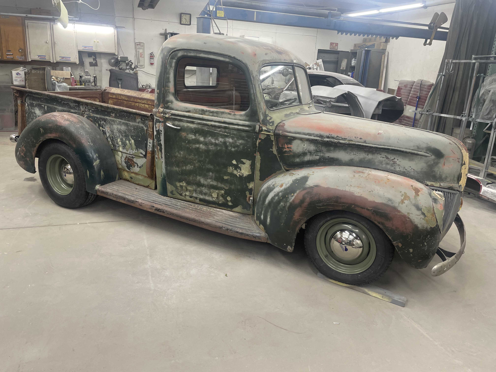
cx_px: 248
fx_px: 373
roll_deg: -3.6
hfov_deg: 67.3
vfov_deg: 53.1
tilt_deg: -17.8
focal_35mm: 26
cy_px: 186
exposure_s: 1/60
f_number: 1.6
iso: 80
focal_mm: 4.2
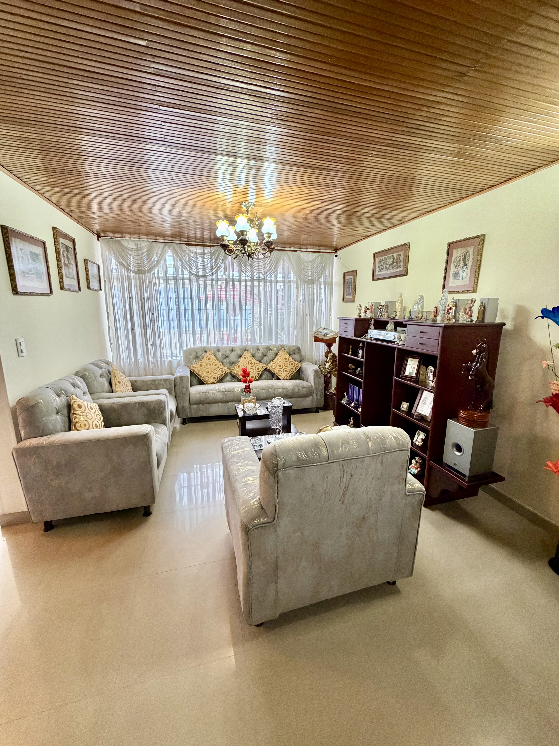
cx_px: 280
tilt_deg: -11.8
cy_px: 373
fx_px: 301
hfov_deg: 85.7
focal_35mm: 14
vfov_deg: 102.1
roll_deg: +0.2
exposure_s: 1/60
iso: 400
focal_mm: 2.22
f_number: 2.2
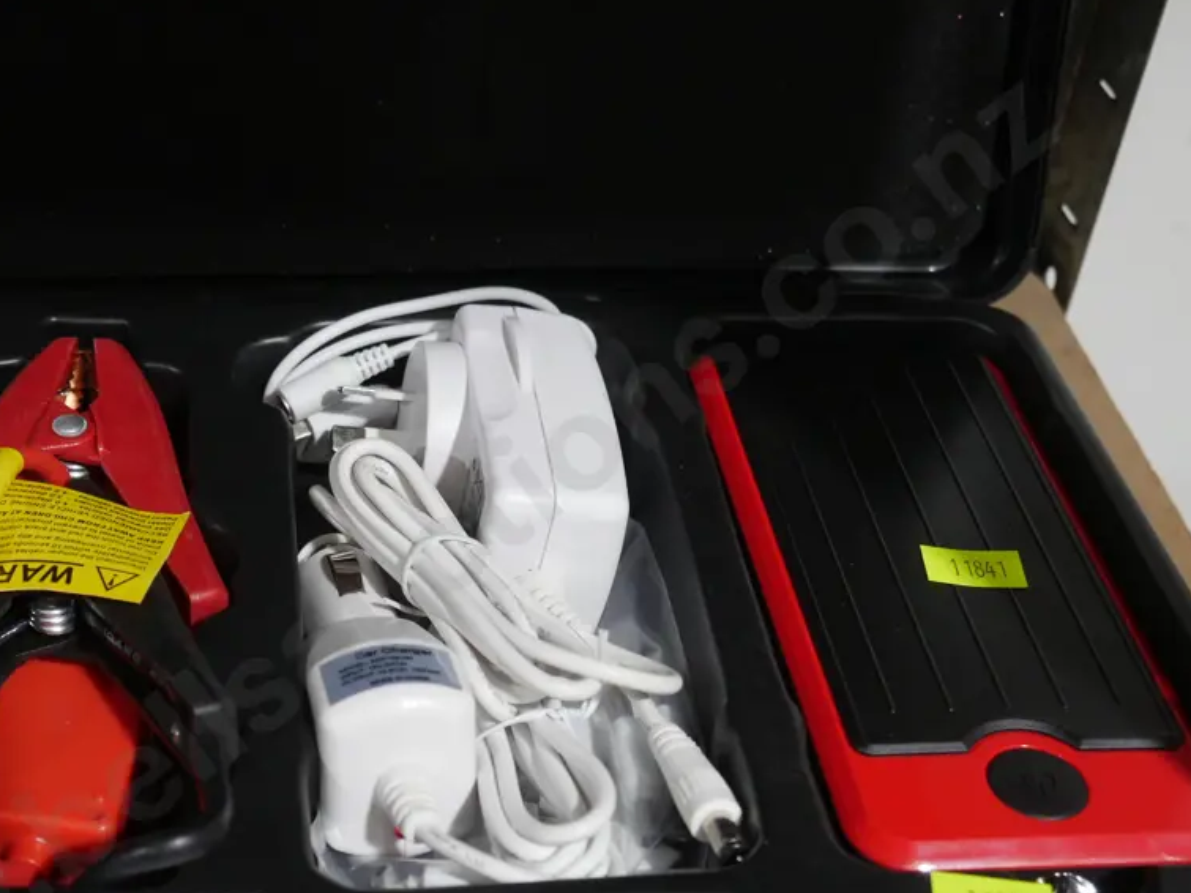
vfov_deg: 25.5
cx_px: 394
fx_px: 1961
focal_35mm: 57
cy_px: 593
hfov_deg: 33.5
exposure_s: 1/60
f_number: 4.6
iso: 1250
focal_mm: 21
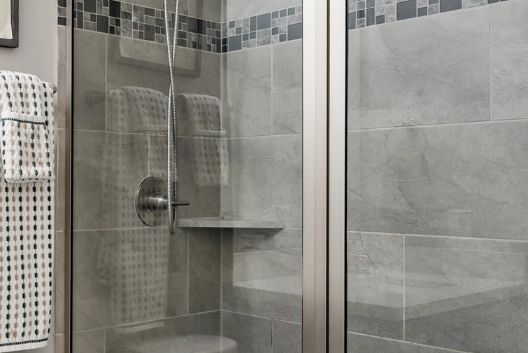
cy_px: 190
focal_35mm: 46
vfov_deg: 29.3
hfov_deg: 36.1
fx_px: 675
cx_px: -57
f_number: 9
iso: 200
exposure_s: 1.3
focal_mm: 16
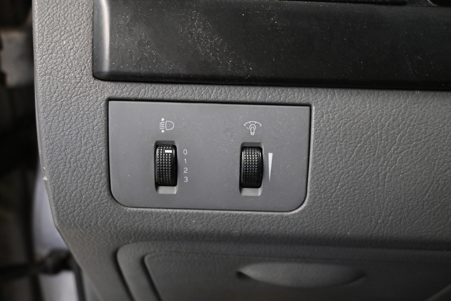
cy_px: 150
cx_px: 226
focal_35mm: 37
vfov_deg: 36.2
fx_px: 460
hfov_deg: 52.2
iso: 2500
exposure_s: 1/40
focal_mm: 24.5
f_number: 4.2
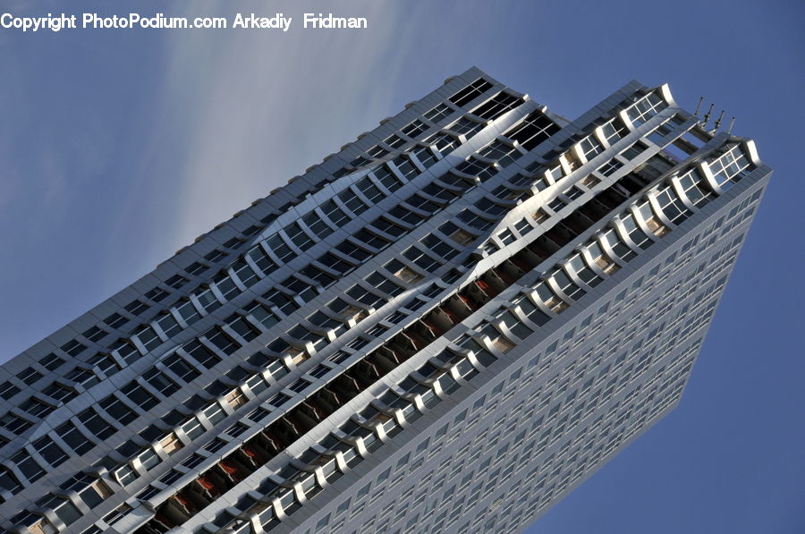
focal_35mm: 142
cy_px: 267
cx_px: 402
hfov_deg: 14.4
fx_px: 3181
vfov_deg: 9.6
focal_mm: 95
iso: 200
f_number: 8
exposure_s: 1/1000
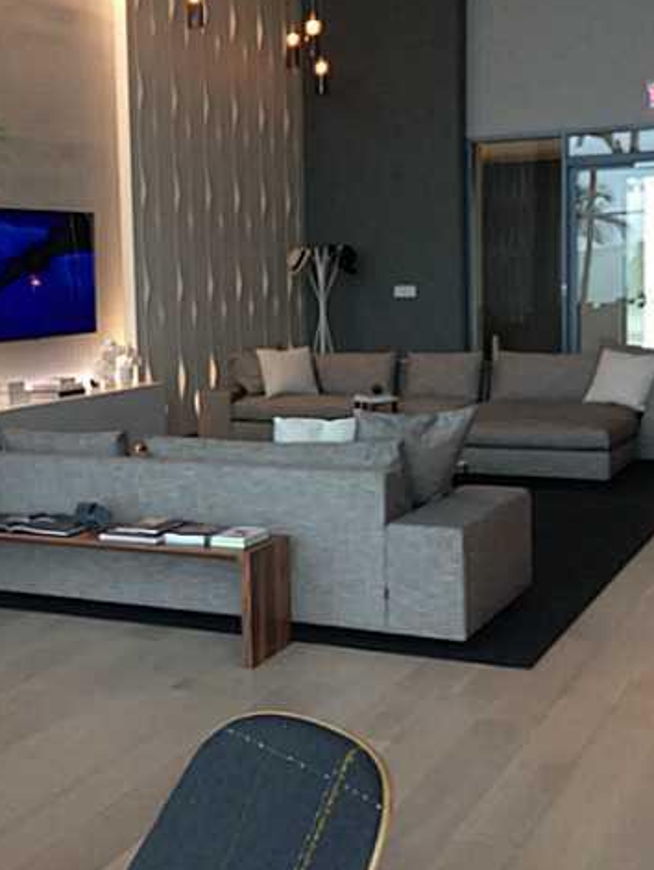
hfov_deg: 25.7
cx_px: 139
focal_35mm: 56
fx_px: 1409
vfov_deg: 34.3
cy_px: 368
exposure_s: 1/20
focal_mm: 4.12
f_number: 2.4
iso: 80
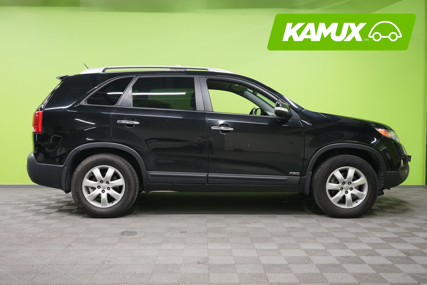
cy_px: 142
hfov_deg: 53.1
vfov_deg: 36.9
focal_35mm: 36
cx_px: 214
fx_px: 427
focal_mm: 36
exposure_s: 1/50
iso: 1600
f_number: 5
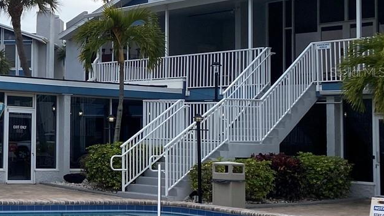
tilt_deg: +4.6
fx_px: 743
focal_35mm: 73
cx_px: -106
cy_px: 72
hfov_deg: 25.3
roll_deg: -1.8
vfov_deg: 16.5
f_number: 1.8
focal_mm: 4.25
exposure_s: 1/927
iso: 32
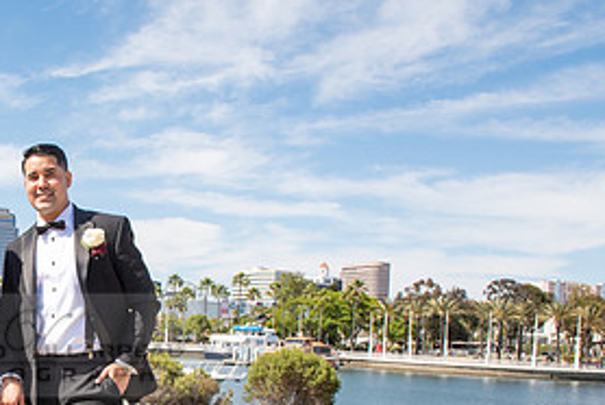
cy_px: 345
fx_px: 841
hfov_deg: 36.1
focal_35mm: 50
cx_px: 15
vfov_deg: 26.4
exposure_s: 1/200
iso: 200
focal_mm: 24
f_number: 11
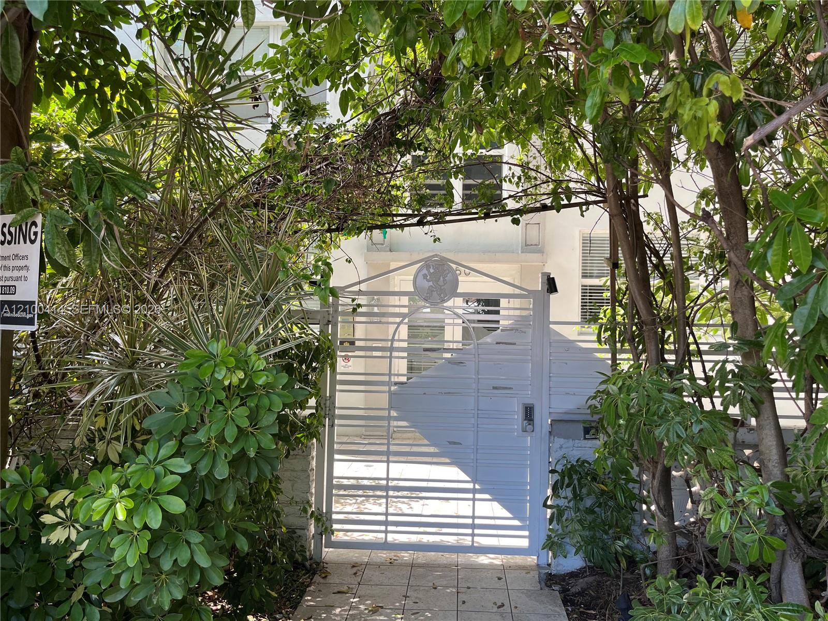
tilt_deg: +1.5
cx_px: 414
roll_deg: -0.6
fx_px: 622
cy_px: 310
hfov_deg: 67.3
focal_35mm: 26
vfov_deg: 53.1
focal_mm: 5.1
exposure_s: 1/307
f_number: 1.6
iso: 50
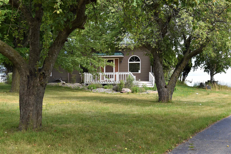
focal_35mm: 72
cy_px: 77
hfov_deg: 28.1
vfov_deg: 18.9
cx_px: 116
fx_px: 462
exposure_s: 1/250
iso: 200
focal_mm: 48
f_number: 8
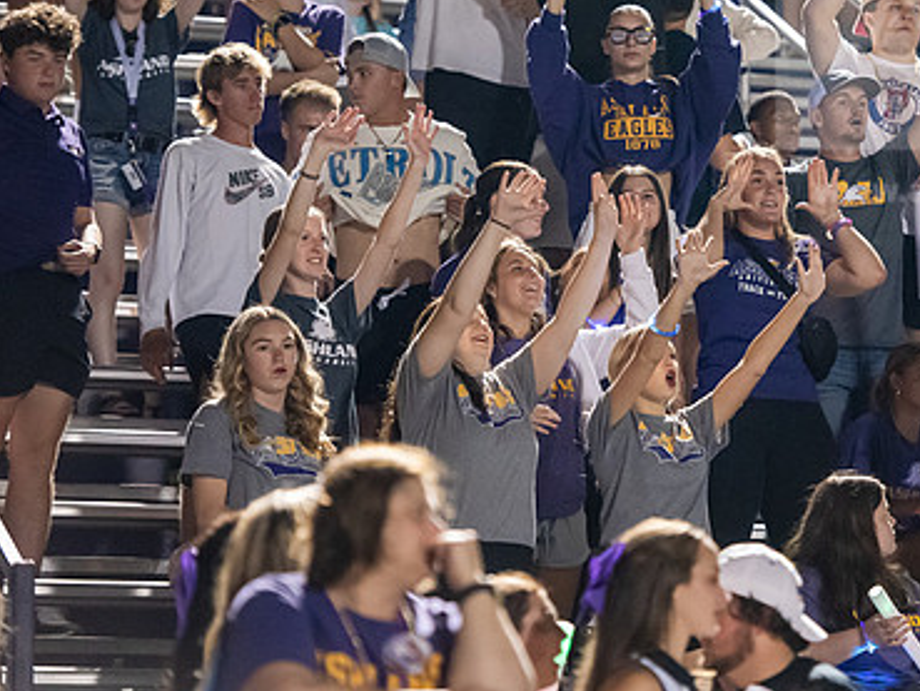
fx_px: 5424
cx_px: 701
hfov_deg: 9.7
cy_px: 243
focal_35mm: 204
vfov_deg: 7.3
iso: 5000
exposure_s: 1/400
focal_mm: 135
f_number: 3.2
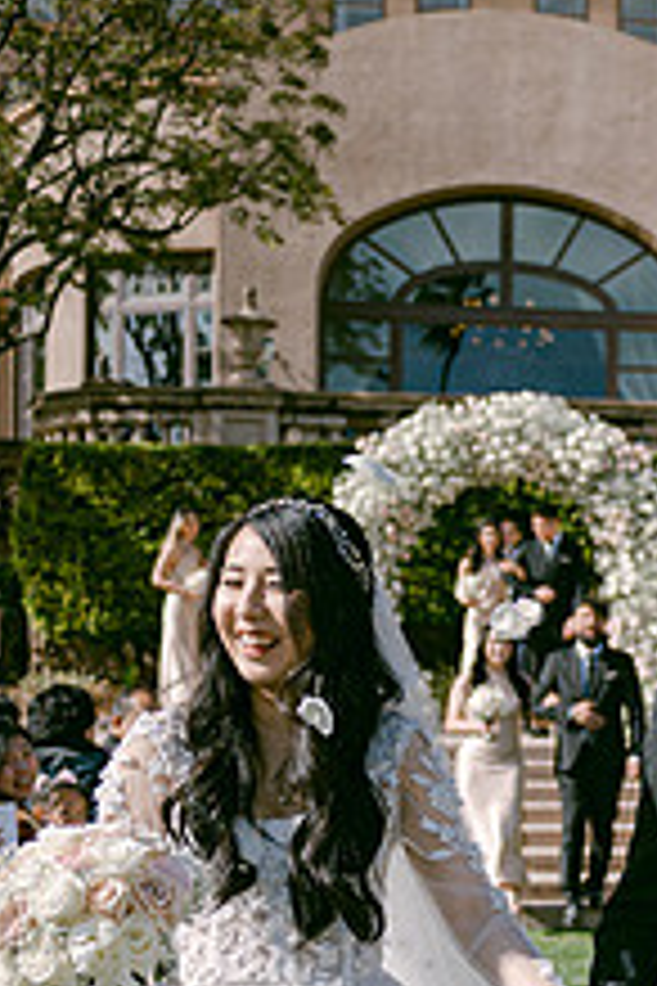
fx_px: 2080
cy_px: 666
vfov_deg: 26.5
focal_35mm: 76
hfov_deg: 17.0
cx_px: 824
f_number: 2.8
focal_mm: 28
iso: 100
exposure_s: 1/2500
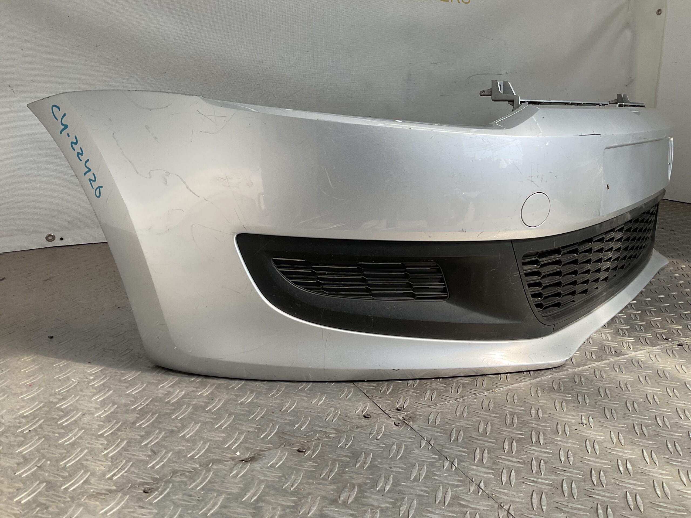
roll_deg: -2.0
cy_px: 259
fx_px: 579
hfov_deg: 61.7
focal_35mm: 29
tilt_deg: -15.3
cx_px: 346
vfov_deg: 48.2
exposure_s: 1/642
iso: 16
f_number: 1.8
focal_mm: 3
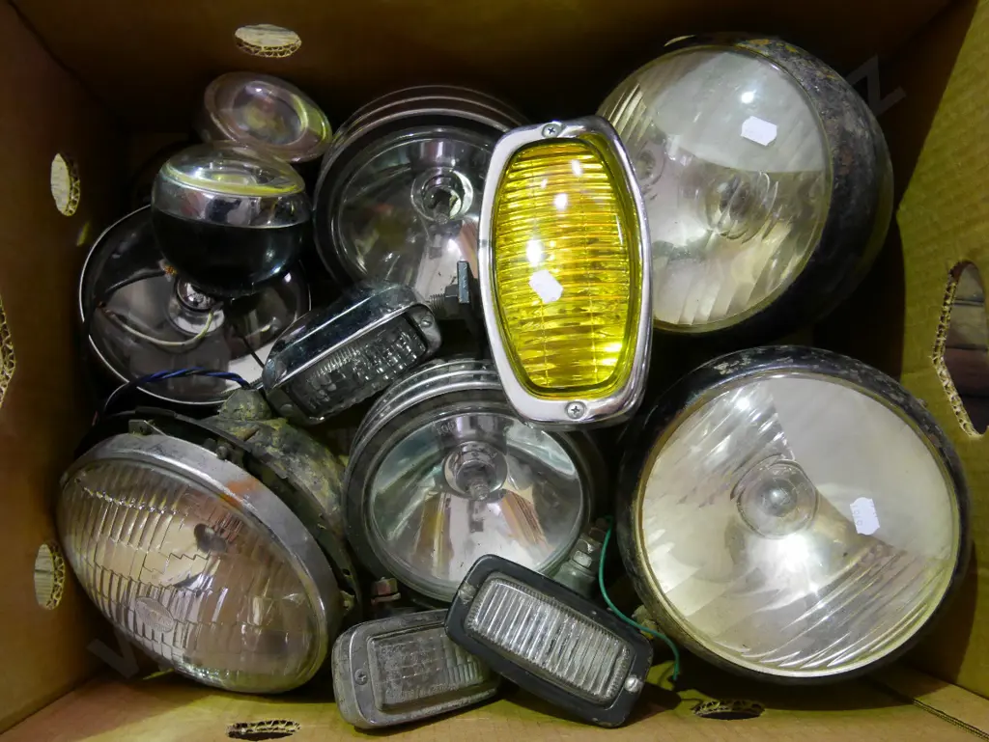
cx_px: 494
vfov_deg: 46.8
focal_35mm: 30
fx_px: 858
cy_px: 371
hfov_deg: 59.9
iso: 3200
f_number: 4
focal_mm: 15
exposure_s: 1/20
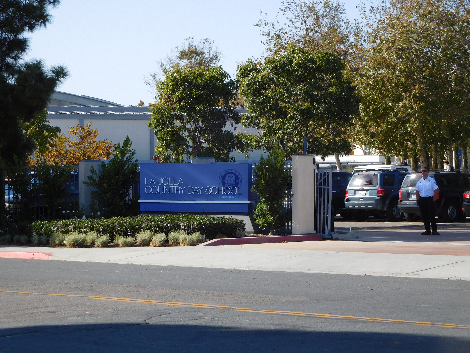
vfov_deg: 13.2
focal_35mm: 112
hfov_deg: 17.6
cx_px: 235
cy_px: 176
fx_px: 1521
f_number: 4.9
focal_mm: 20
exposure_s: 1/500
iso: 125
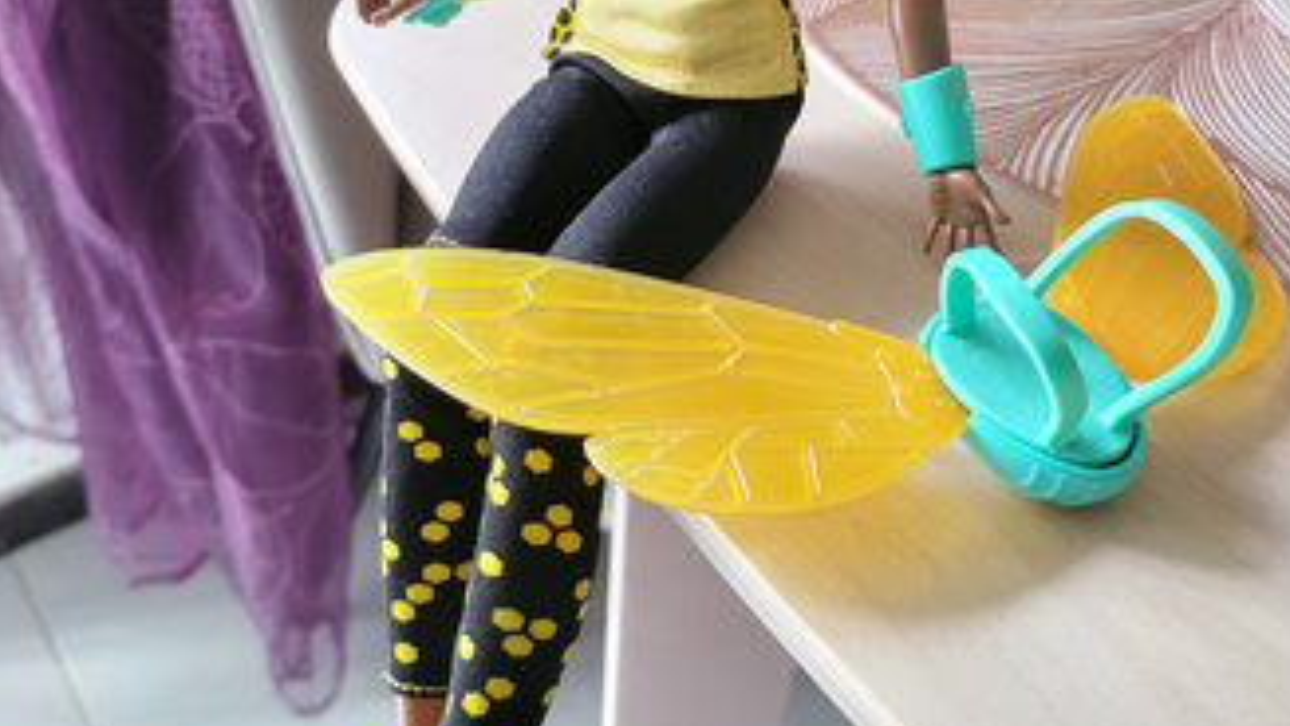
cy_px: 193
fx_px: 1368
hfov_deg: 50.4
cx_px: 696
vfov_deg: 29.3
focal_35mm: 40
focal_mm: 5
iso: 800
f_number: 1.8
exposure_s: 1/25
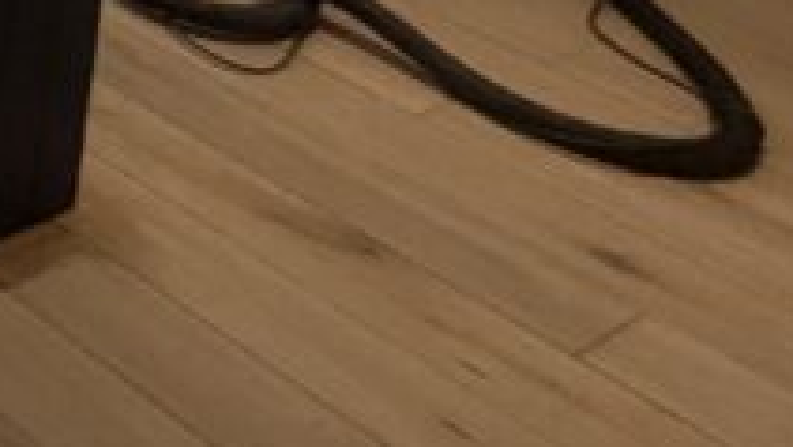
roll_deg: -3.4
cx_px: -868
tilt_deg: -7.0
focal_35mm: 74
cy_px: -729
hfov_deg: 17.7
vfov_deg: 12.0
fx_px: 1557
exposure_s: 1/100
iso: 250
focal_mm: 2.22
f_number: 2.2
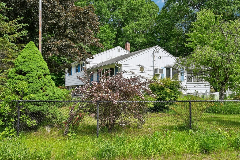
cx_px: 120
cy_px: 80
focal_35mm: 30
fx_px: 200
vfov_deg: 43.6
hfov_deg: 61.9
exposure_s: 1/800
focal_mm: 30
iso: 400
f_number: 8
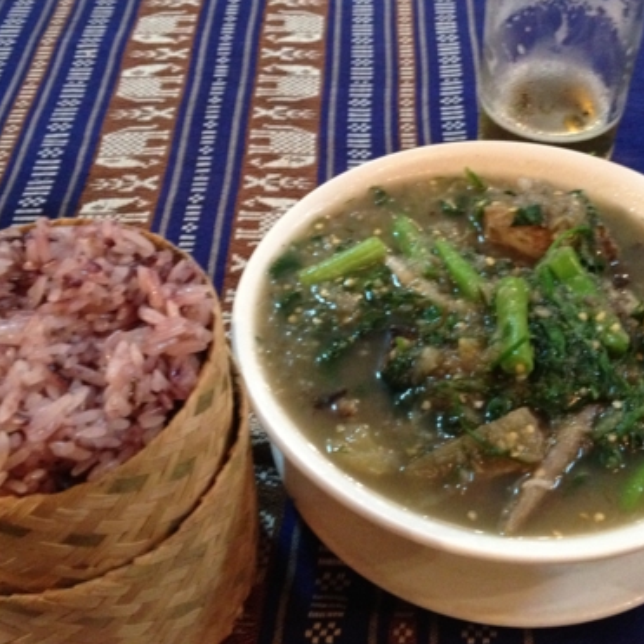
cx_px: 394
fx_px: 1052
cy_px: 255
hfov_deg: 33.9
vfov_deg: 33.9
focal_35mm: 50
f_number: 2.4
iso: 500
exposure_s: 1/15
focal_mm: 4.28
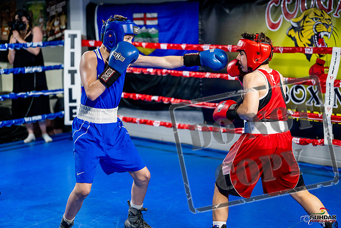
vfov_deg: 21.9
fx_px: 587
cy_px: 114
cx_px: 170
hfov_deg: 32.4
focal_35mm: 62
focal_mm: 62
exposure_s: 1/1000
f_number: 2
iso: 4000
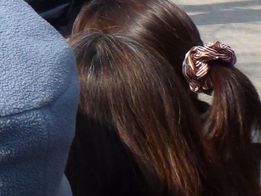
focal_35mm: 117
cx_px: -325
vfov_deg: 11.6
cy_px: -167
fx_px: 882
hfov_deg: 13.4
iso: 100
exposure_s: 1/500
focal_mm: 4.3
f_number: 4
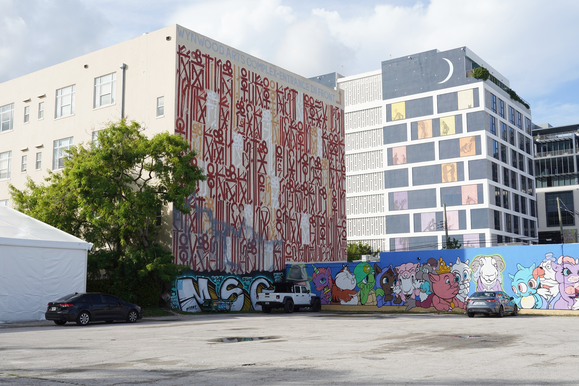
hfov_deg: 50.7
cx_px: 290
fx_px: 611
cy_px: 193
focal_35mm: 38
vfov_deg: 35.1
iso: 100
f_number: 13
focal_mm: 38
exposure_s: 1/100
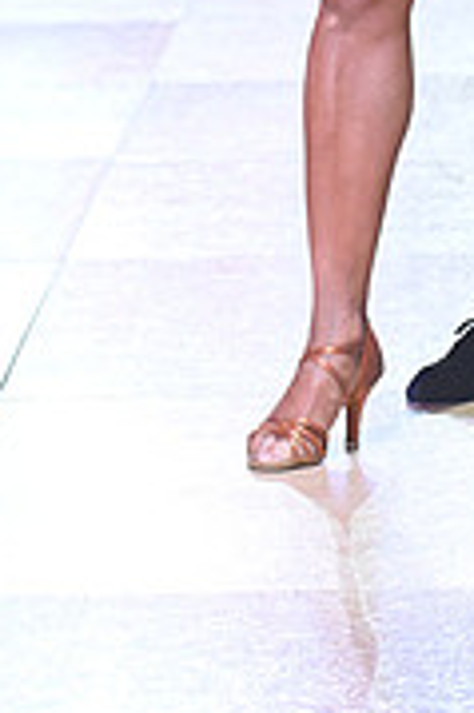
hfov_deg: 4.6
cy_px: -402
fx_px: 5896
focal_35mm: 298
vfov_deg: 6.8
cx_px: 727
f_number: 5
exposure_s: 1/400
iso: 4000
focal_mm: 92
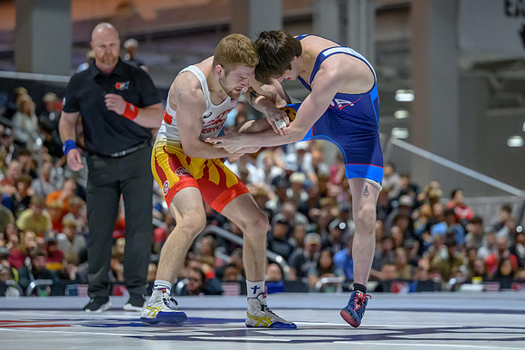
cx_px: 286
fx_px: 2134
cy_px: 159
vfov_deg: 9.4
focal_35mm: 146
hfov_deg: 14.0
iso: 7200
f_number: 2.8
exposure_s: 1/640
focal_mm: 110
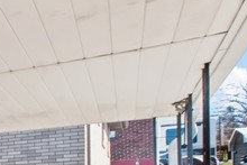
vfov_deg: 18.3
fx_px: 474
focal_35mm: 69
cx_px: -324
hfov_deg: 16.0
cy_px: 220
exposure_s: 1/10
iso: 50
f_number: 11
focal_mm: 14
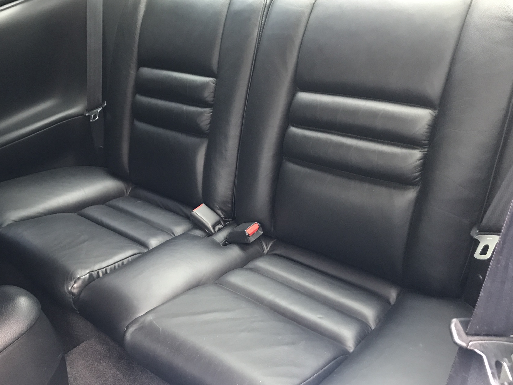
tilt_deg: -32.6
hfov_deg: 53.7
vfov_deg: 41.8
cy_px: 201
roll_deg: +9.8
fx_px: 504
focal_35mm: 34
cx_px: 211
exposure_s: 1/15
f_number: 1.8
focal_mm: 3.99
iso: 64
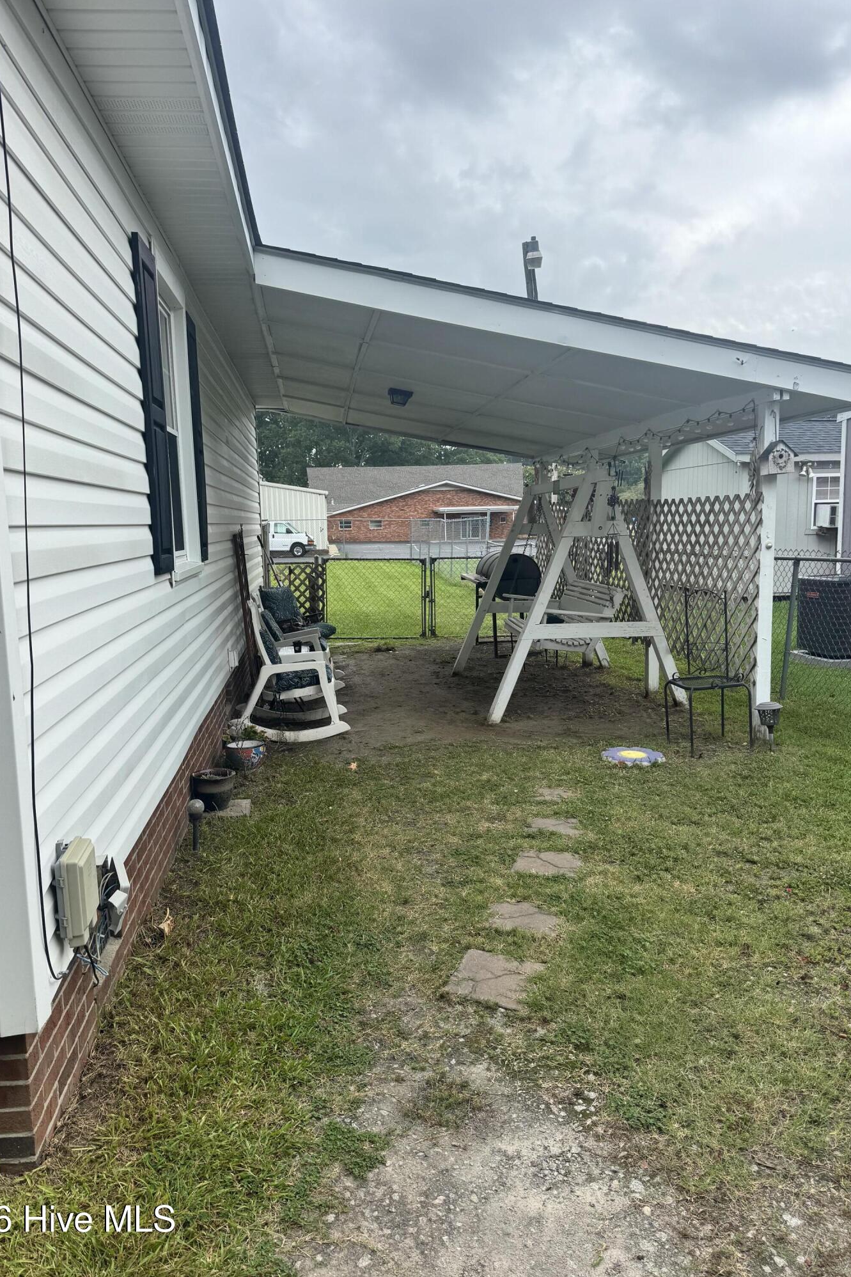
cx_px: 382
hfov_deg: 51.2
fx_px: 887
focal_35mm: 25
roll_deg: +1.6
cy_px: 638
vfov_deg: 71.5
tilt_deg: -8.0
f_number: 1.78
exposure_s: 1/1456
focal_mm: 6.76
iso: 80
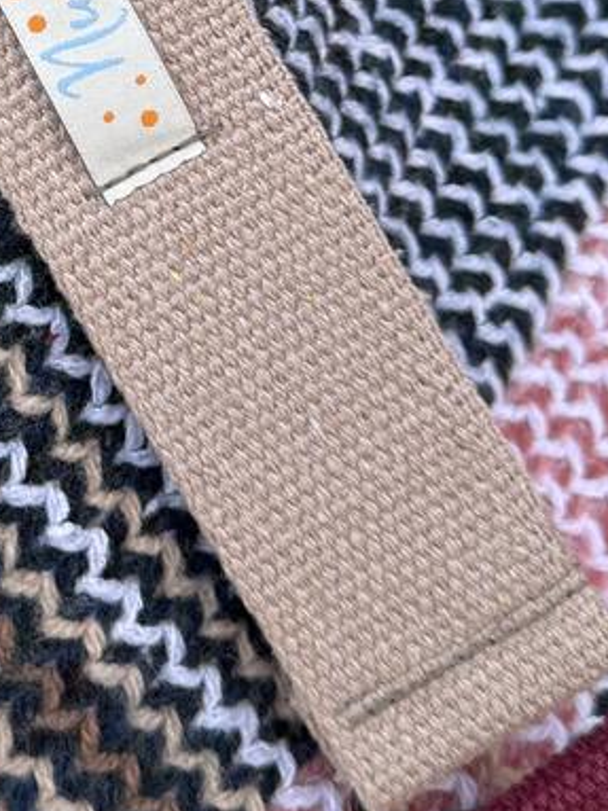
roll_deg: -5.7
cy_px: -119
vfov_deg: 19.8
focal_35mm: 94
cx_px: -94
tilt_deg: -10.4
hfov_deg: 15.2
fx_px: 2203
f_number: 1.78
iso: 64
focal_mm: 6.76
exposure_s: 1/238
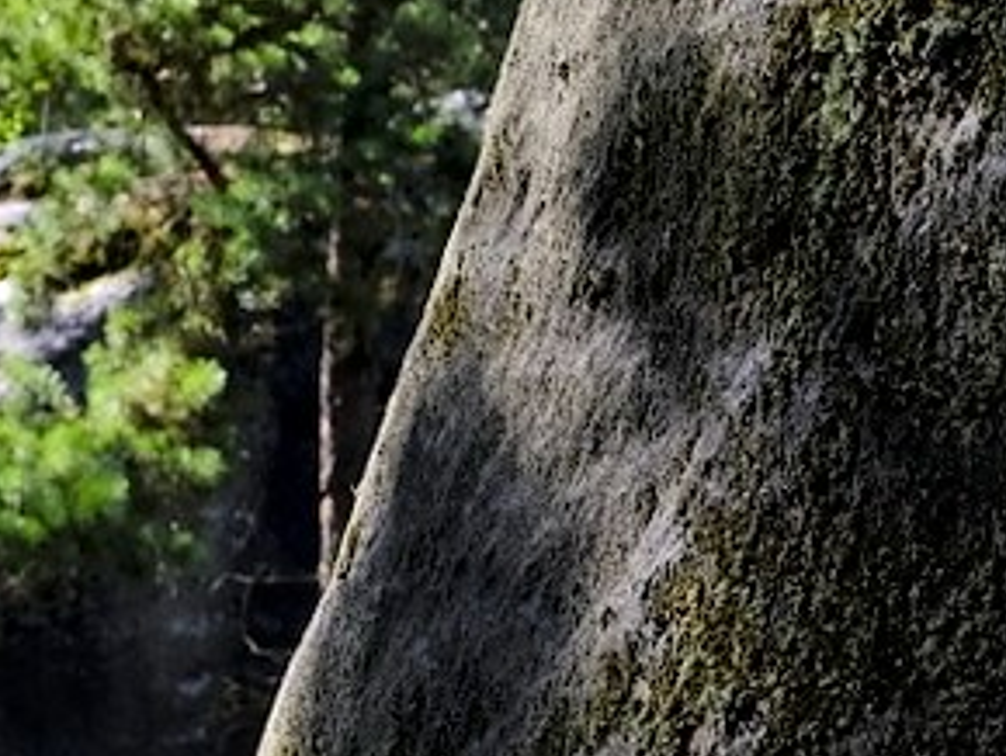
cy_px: 2108
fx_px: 9220
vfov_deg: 4.5
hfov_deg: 6.0
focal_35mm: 317
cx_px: -1280
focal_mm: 57.6
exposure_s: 1/15
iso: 100
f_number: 13
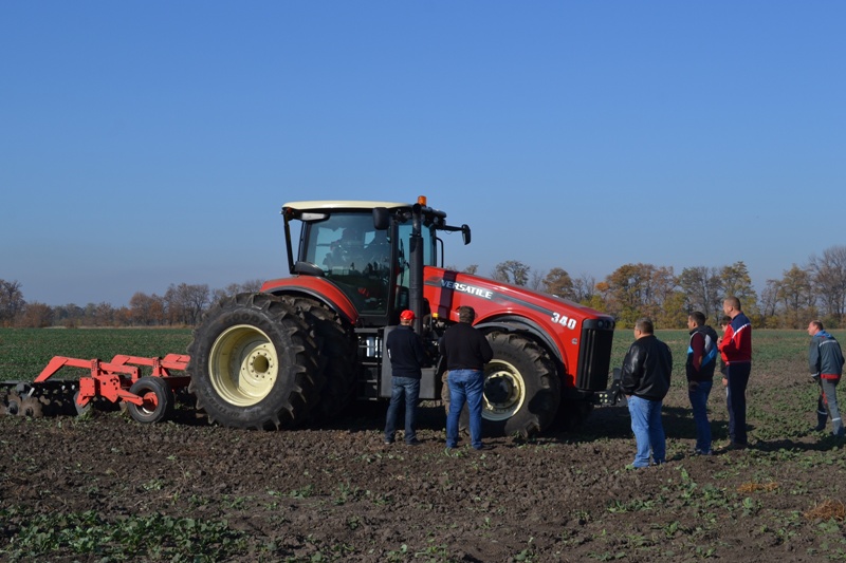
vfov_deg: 29.9
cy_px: 282
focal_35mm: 45
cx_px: 423
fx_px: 1057
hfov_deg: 43.6
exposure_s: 1/250
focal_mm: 30
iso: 100
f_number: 8
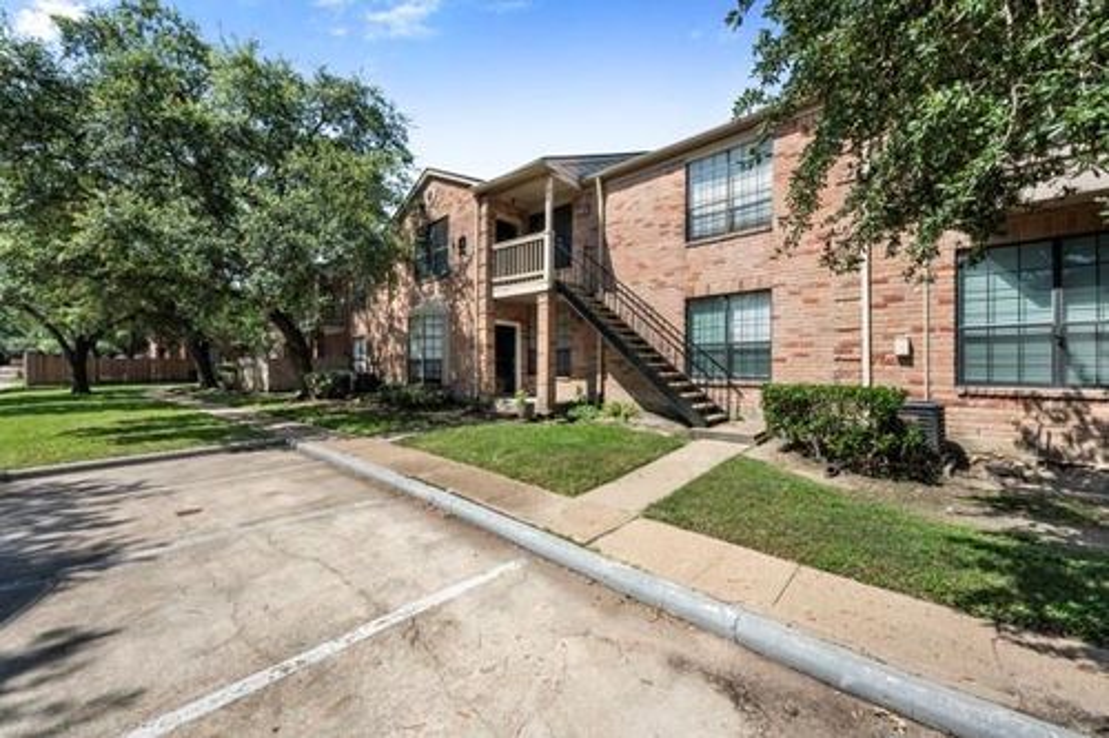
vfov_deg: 85.4
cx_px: 554
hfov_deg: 108.3
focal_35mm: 13
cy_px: 369
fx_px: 400
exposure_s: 1/30
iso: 800
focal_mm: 13
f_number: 9
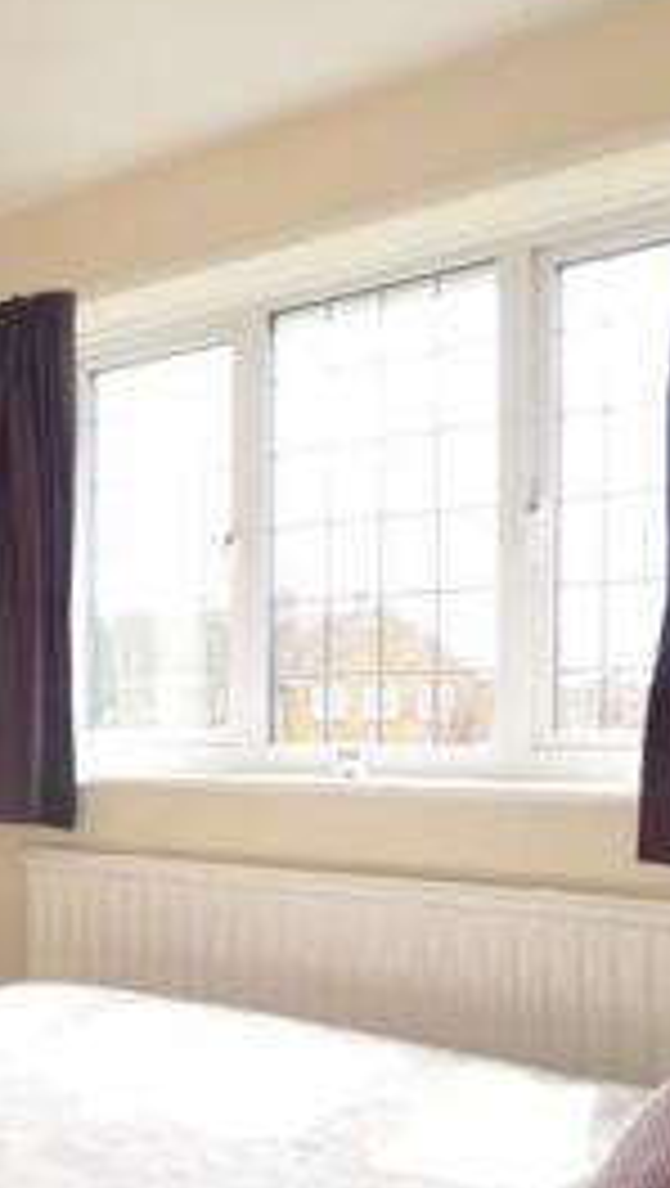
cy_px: 736
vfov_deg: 51.1
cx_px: -189
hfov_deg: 26.2
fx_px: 1229
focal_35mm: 39
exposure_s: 1/200
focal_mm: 10
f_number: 6.3
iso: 400
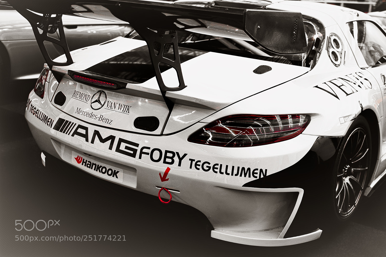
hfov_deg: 54.4
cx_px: 193
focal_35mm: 35
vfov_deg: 37.9
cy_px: 128
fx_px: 375
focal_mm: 35
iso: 500
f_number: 2.8
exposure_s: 1/40
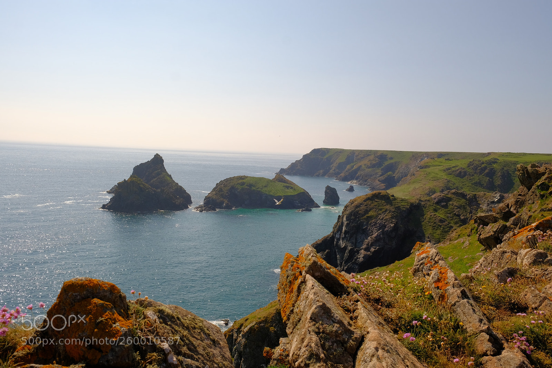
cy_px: 184
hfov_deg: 60.3
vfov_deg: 42.3
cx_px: 276
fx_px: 475
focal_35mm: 31
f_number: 10
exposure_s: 1/500
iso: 250
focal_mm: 20.5
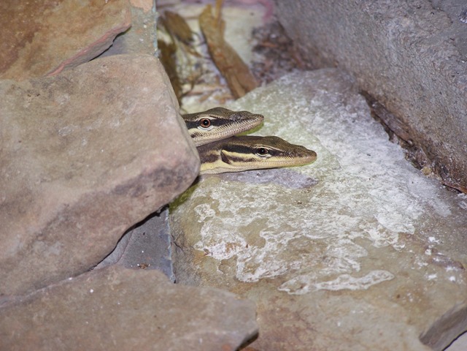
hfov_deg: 9.1
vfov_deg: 6.8
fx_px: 2941
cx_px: 234
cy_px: 176
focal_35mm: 218
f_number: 3.2
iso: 80
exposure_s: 1/180
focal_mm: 36.2
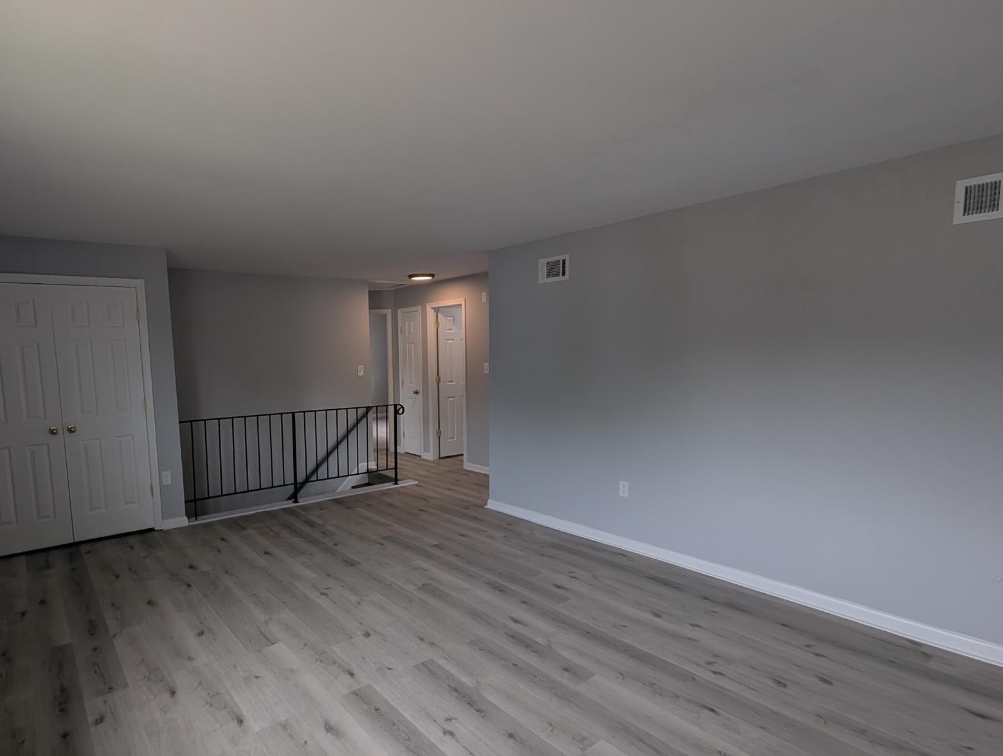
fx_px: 493
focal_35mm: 17
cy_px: 410
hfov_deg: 89.3
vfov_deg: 74.7
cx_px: 382
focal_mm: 1.95
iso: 45
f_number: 2.2
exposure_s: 1/119
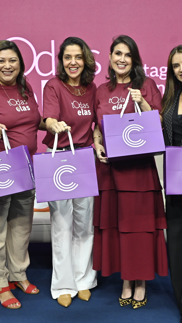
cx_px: 87
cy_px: 161
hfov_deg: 21.4
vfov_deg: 37.2
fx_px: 481
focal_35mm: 56
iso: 2500
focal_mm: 35
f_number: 4.5
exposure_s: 1/160
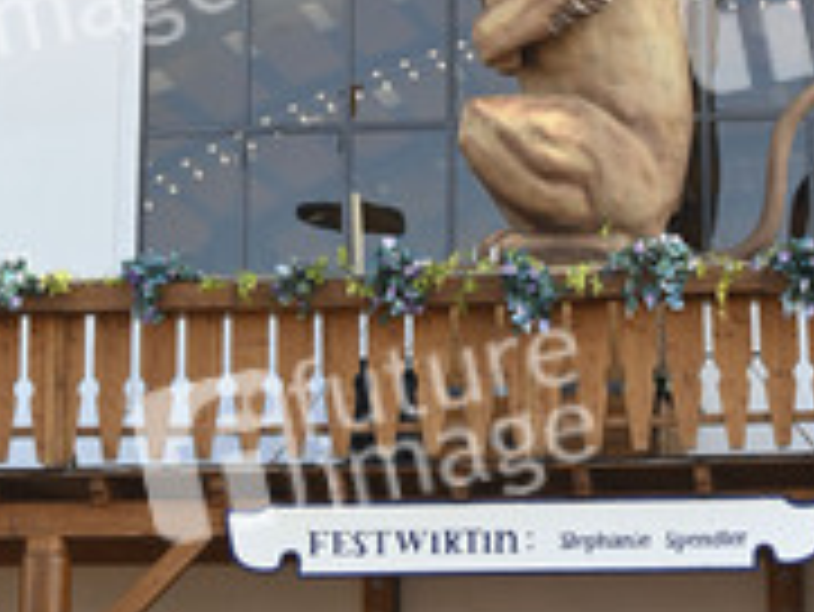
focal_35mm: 153
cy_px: -238
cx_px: 497
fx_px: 3600
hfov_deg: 12.9
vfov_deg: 9.5
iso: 180
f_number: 5.6
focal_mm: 48
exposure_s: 1/250
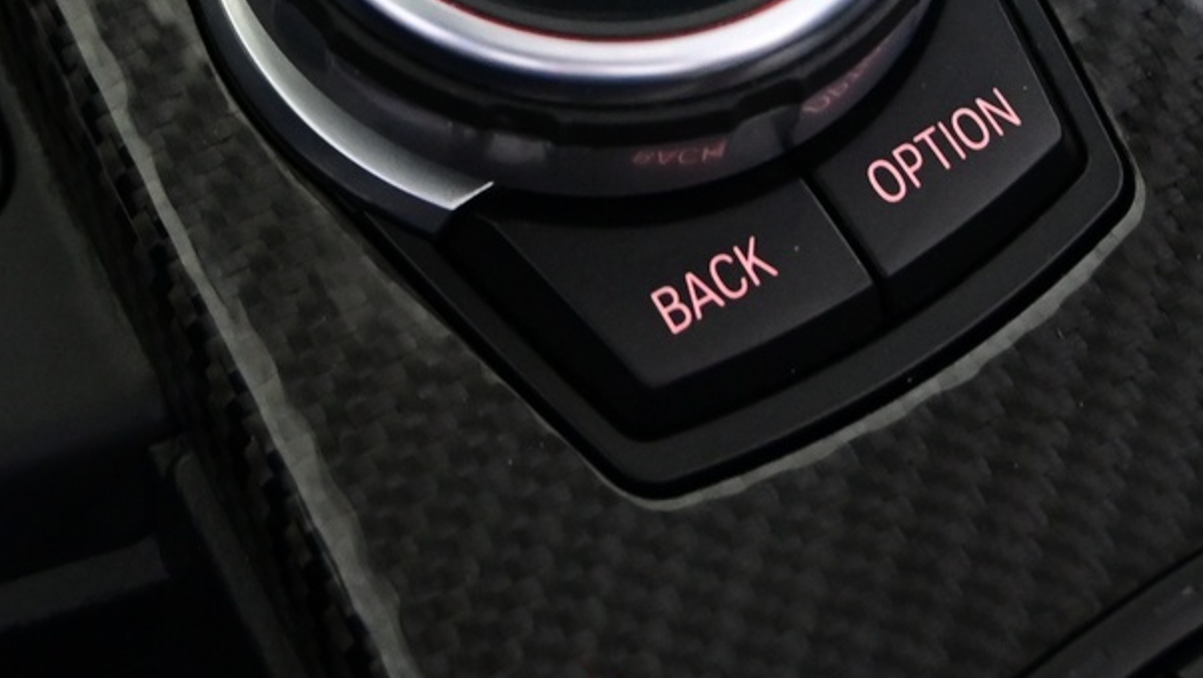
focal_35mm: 93
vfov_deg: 12.3
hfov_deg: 22.8
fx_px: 2967
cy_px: -370
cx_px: 402
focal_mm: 22
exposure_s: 1/40
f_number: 4
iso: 1600
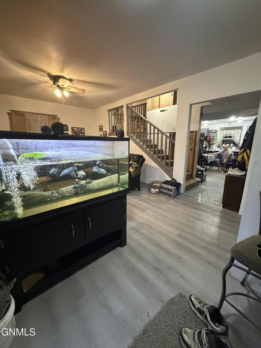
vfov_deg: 102.1
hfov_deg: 85.7
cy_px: 174
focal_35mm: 14
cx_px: 130
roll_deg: +0.3
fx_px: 141
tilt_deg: -12.7
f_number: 2.2
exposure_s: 1/60
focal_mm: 2.22
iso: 1000
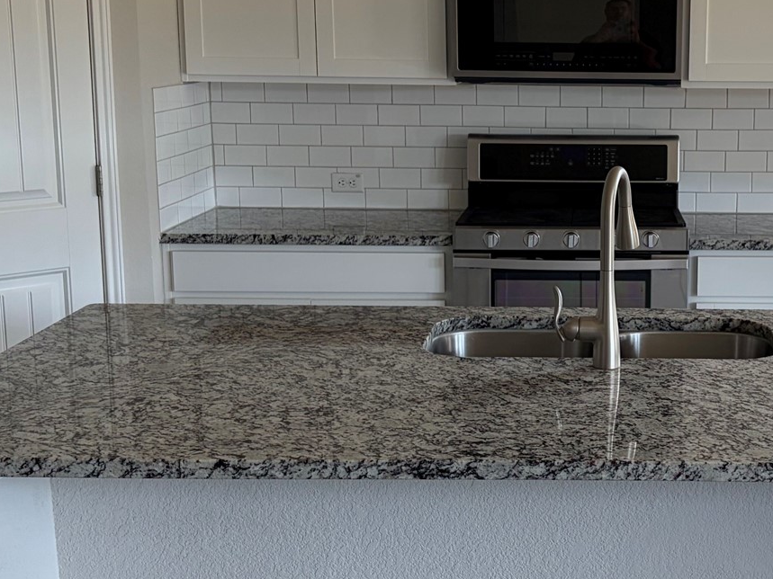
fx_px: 1384
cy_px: 292
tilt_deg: -10.7
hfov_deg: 30.5
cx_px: 616
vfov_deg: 23.6
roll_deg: +0.3
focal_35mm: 62
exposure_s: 1/122
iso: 80
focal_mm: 5.96
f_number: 1.6
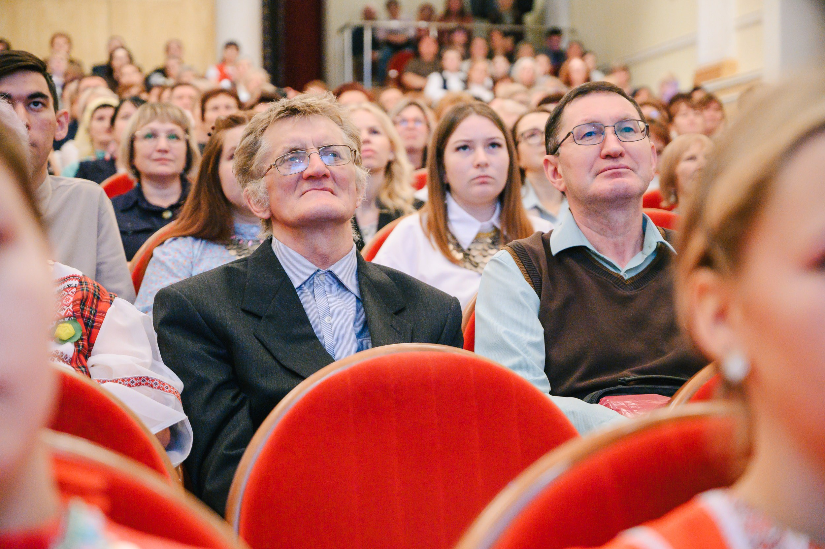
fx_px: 1603
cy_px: 274
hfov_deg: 28.9
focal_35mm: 70
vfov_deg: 19.4
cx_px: 412
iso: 5000
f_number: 4
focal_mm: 70
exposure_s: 1/80
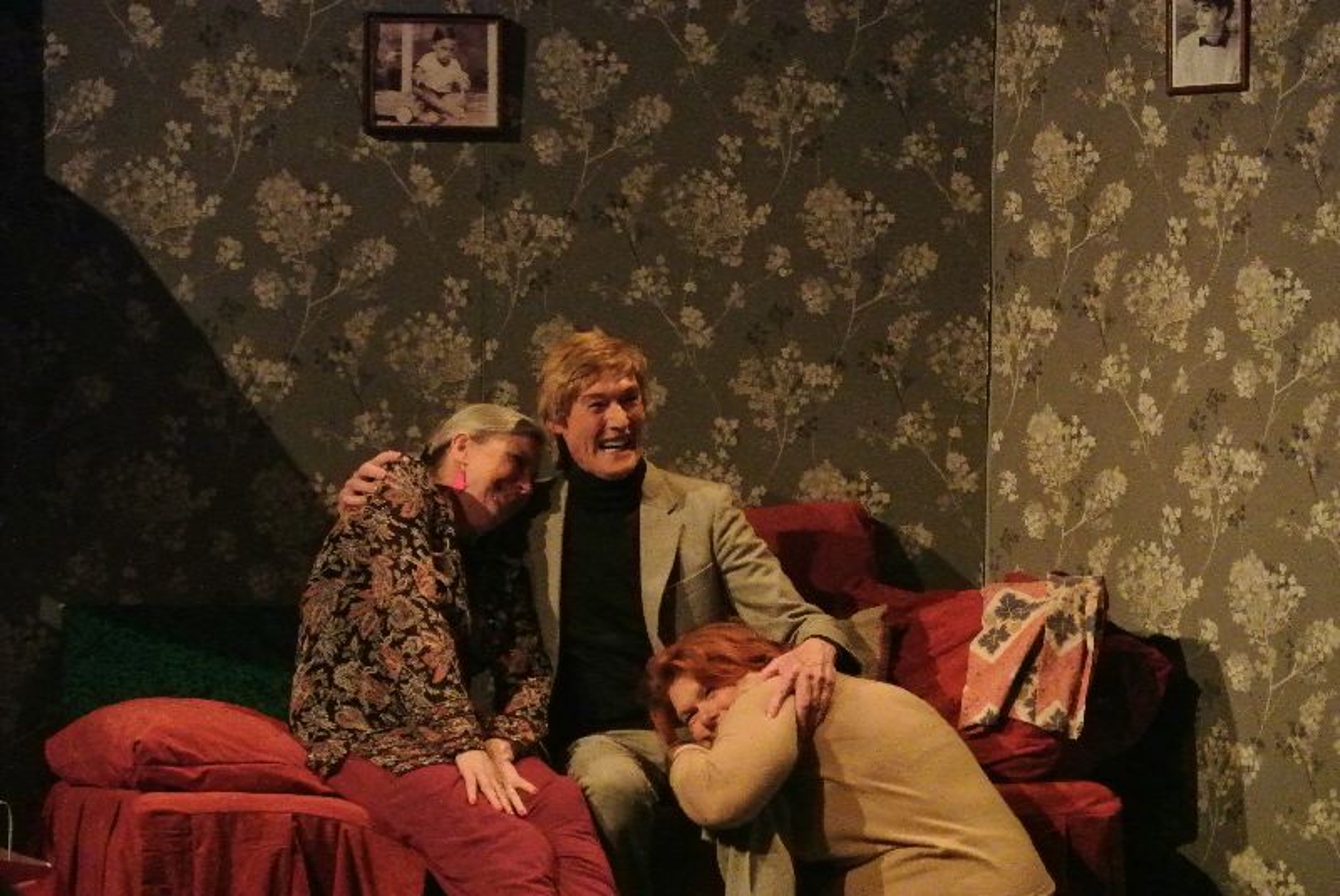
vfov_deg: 8.9
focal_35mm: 154
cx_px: 670
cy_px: 448
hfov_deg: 13.3
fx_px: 5737
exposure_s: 1/125
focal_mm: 57.2
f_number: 4.2
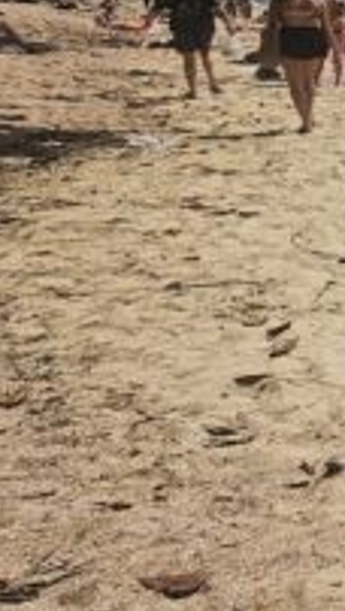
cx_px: 1086
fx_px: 908
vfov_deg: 34.5
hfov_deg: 10.9
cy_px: 27
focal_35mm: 56
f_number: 2.2
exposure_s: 1/7122
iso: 50
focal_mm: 2.2
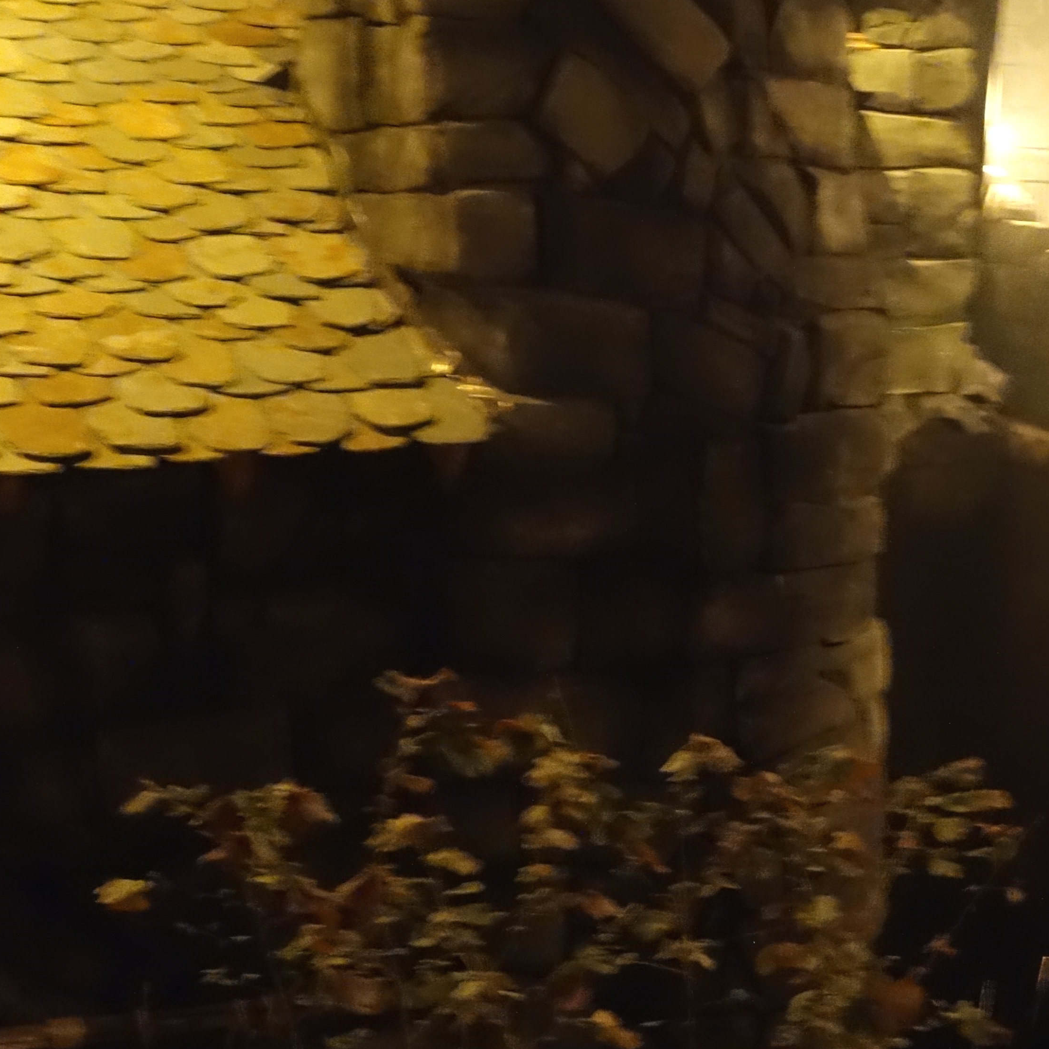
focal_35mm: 86
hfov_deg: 19.4
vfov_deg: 20.1
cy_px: 725
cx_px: 1122
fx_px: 2949
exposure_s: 1/4
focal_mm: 15.28
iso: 6400
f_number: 2.8
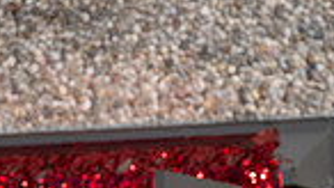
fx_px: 2169
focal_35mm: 245
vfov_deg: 4.8
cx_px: 311
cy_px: 475
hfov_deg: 8.8
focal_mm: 76
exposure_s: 1/2000
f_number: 5
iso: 320
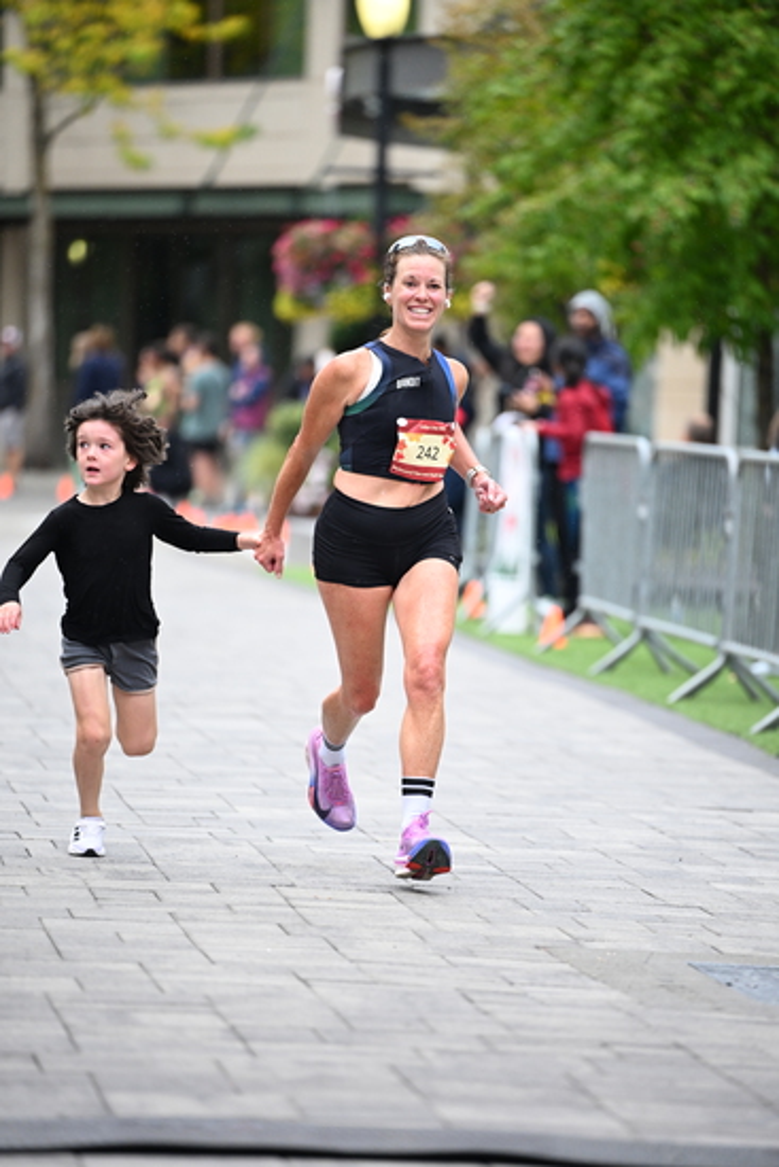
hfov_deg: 6.9
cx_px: 390
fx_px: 6487
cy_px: 584
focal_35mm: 200
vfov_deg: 10.3
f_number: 2.8
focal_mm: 200
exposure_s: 1/1600
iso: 1250
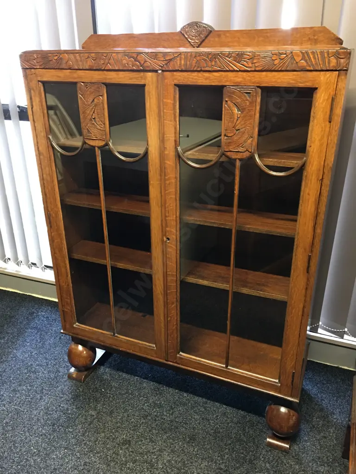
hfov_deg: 48.2
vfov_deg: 61.7
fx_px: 398
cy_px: 237
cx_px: 178
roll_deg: -0.7
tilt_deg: -22.8
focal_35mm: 29
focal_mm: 4.15
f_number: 2.2
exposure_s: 1/8
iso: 125
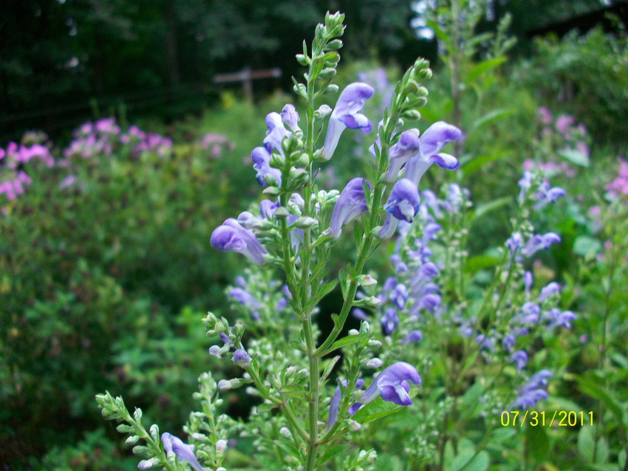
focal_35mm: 32
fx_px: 581
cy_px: 236
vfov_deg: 44.2
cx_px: 314
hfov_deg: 56.8
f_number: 2.8
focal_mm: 5.7
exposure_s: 1/60
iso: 94
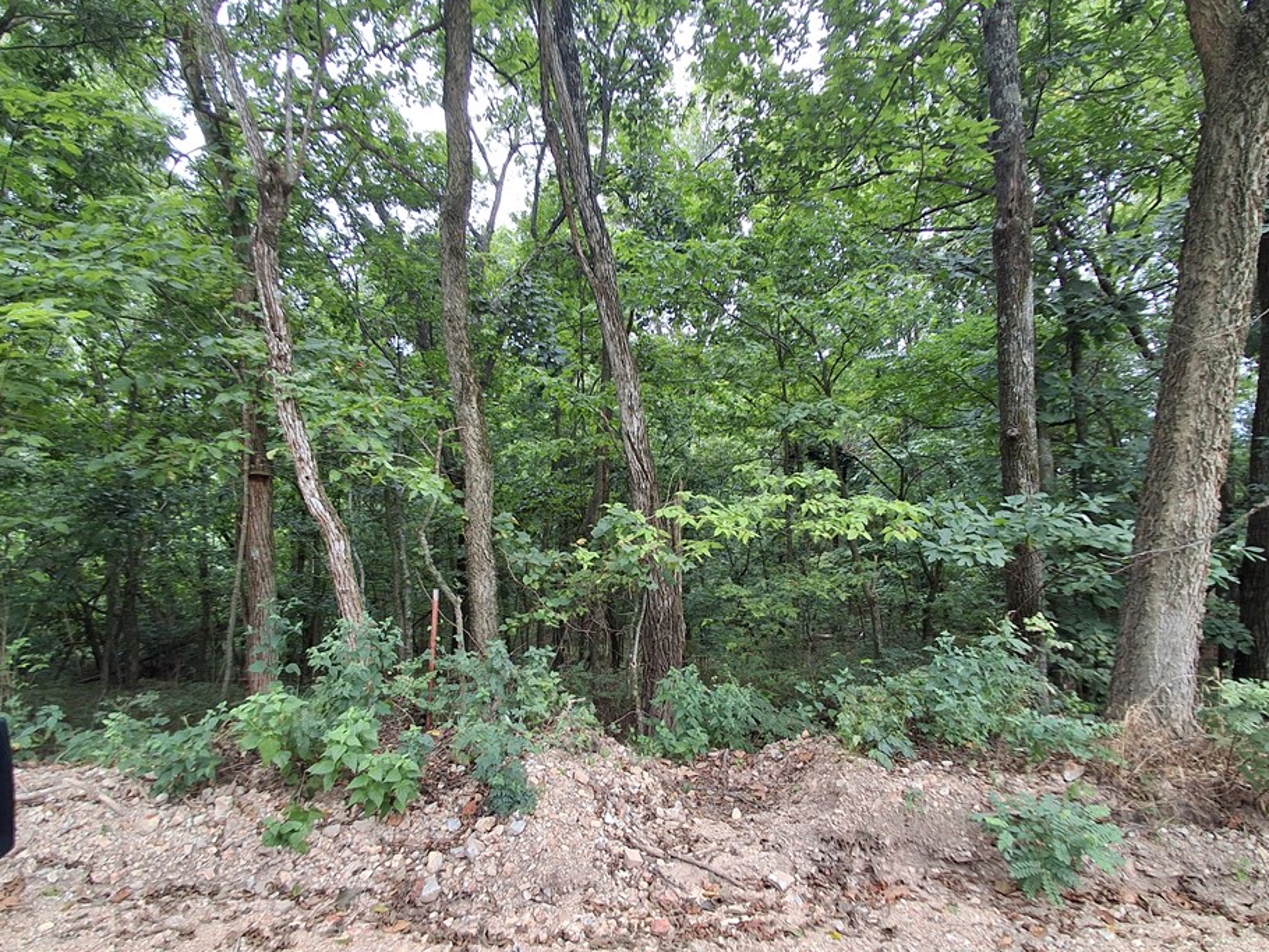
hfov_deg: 87.7
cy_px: 496
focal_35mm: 18
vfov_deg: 71.6
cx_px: 658
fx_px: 660
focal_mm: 1.64
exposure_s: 1/120
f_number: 2.2
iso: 50
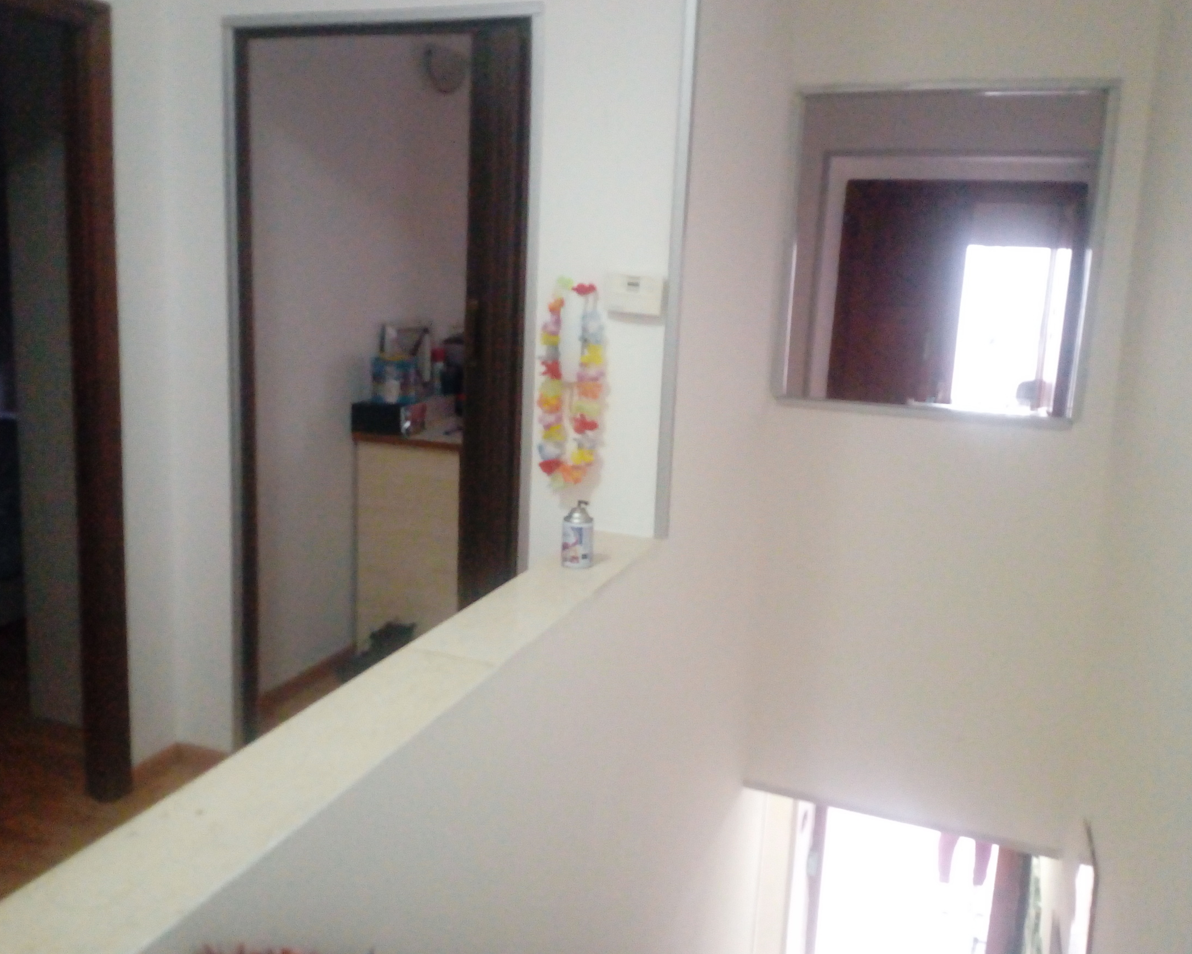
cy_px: 430
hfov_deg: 57.1
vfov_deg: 47.1
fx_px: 1094
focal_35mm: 31
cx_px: 542
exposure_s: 1/20
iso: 677
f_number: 2
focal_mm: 3.5
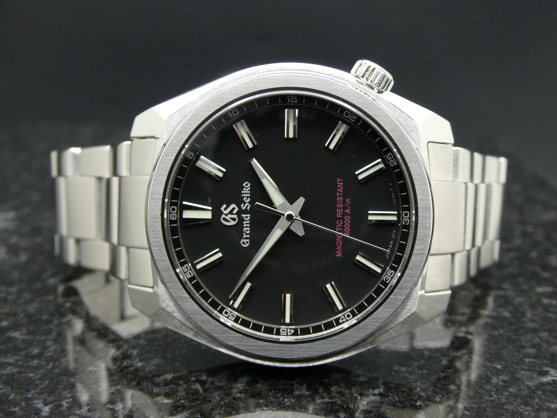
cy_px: 209
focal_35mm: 50
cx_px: 278
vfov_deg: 29.1
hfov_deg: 38.2
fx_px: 805
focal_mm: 9
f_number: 4.1
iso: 250
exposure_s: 1/80
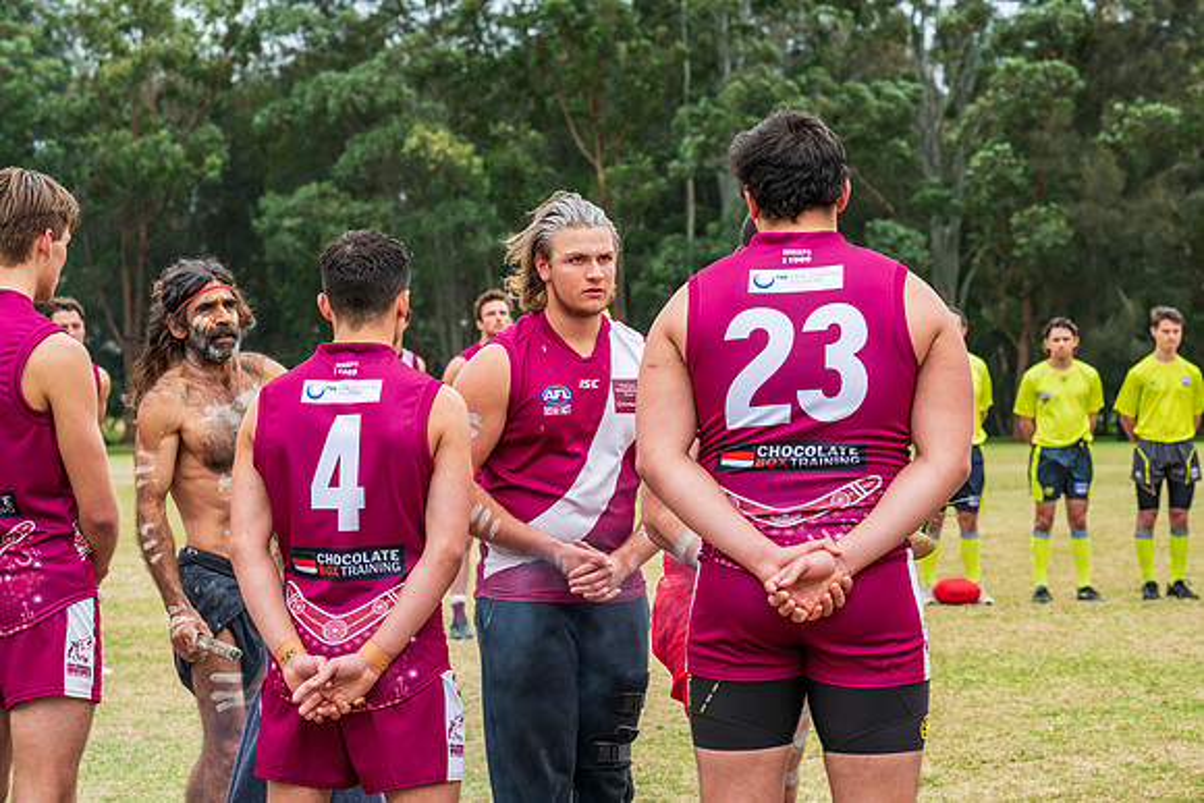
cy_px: 402
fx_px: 3512
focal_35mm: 105
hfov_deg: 19.5
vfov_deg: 13.0
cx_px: 602
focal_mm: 105
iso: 400
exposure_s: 1/160
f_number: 7.1
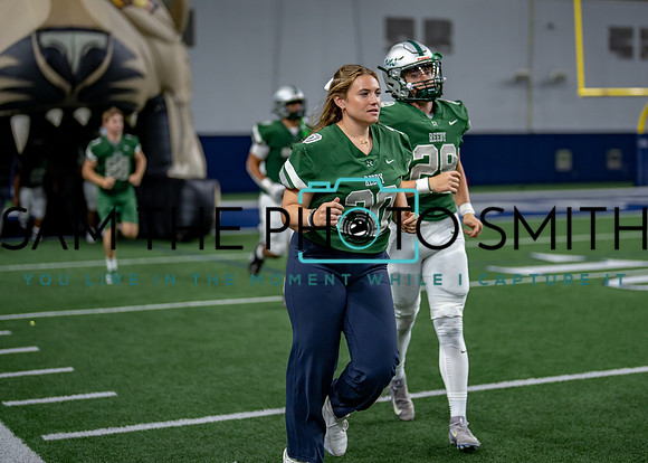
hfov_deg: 28.2
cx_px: 333
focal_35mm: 70
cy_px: 196
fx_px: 1291
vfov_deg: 20.3
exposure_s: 1/2000
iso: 640
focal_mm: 50
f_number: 1.2
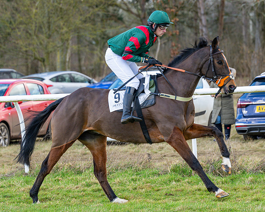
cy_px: 106
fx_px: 1796
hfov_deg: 8.4
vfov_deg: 6.8
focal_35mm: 229
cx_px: 121
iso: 500
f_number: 4
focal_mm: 135
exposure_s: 1/800
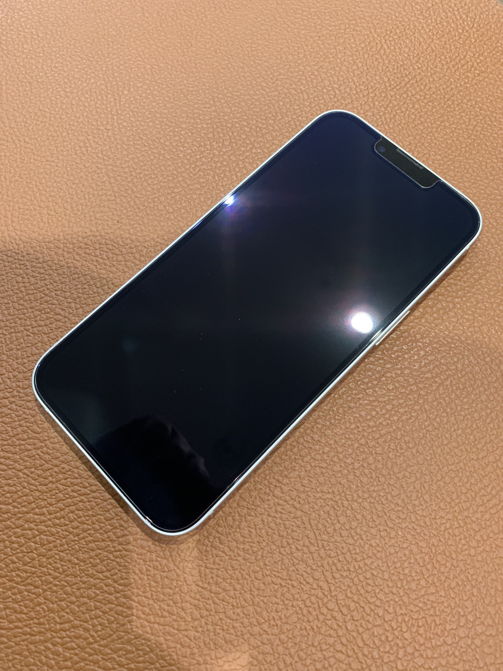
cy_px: 336
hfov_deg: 53.1
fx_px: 504
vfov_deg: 67.3
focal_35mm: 26
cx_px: 252
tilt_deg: -71.7
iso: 200
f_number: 1.8
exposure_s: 1/50
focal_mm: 4.25
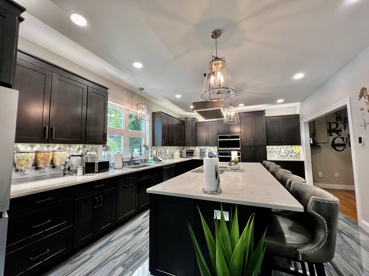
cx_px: 184
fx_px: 139
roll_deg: +0.6
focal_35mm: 13
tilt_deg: +4.5
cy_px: 138
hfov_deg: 106.2
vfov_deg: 89.9
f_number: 1.8
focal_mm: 1.57
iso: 80
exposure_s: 1/120
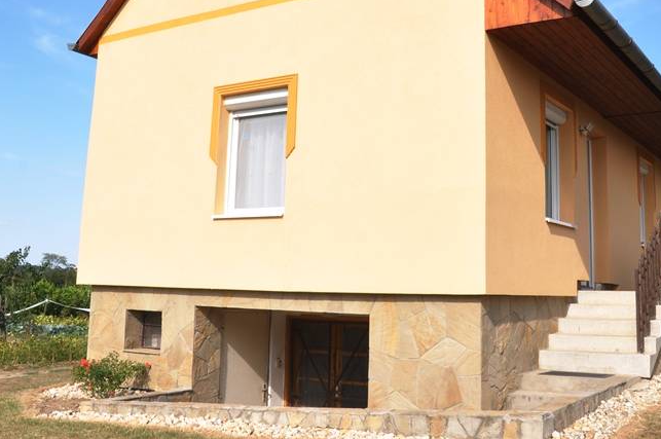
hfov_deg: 45.4
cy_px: 132
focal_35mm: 43
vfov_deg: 30.8
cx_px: 375
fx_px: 789
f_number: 18
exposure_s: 1/100
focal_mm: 18
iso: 200
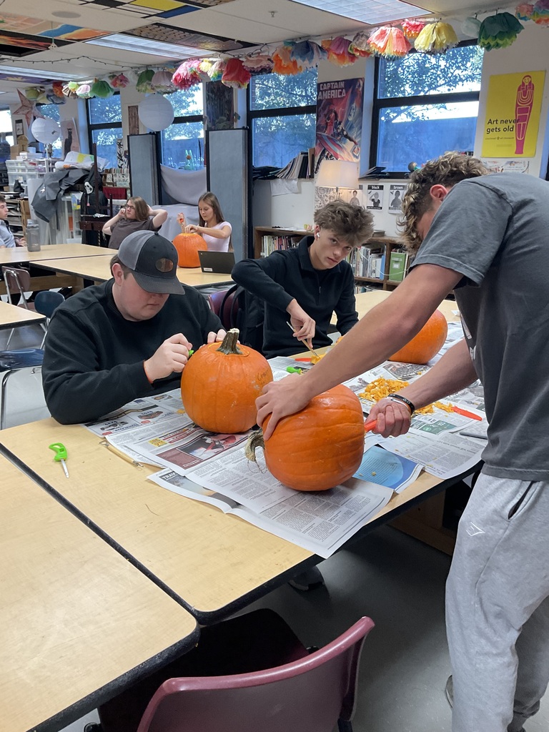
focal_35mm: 29
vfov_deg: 61.7
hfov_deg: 48.2
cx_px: 274
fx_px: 613
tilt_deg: -17.3
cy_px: 366
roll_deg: -2.7
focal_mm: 3
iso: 80
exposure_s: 1/60
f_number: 1.8
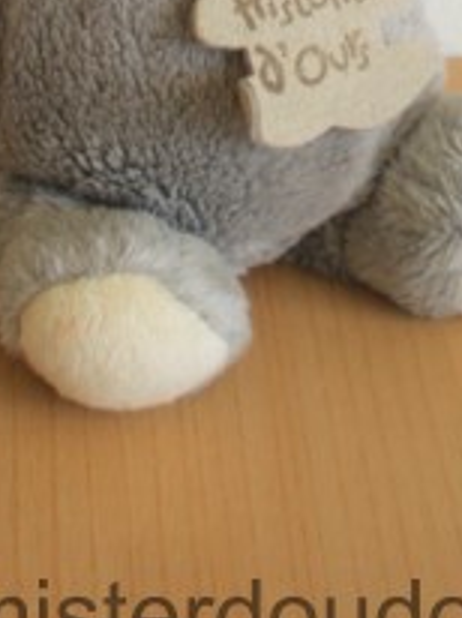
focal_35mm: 96
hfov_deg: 15.3
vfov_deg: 19.4
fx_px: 1712
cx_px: 165
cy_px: -105
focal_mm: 6.3
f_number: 3.1
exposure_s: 1/54.5
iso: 161
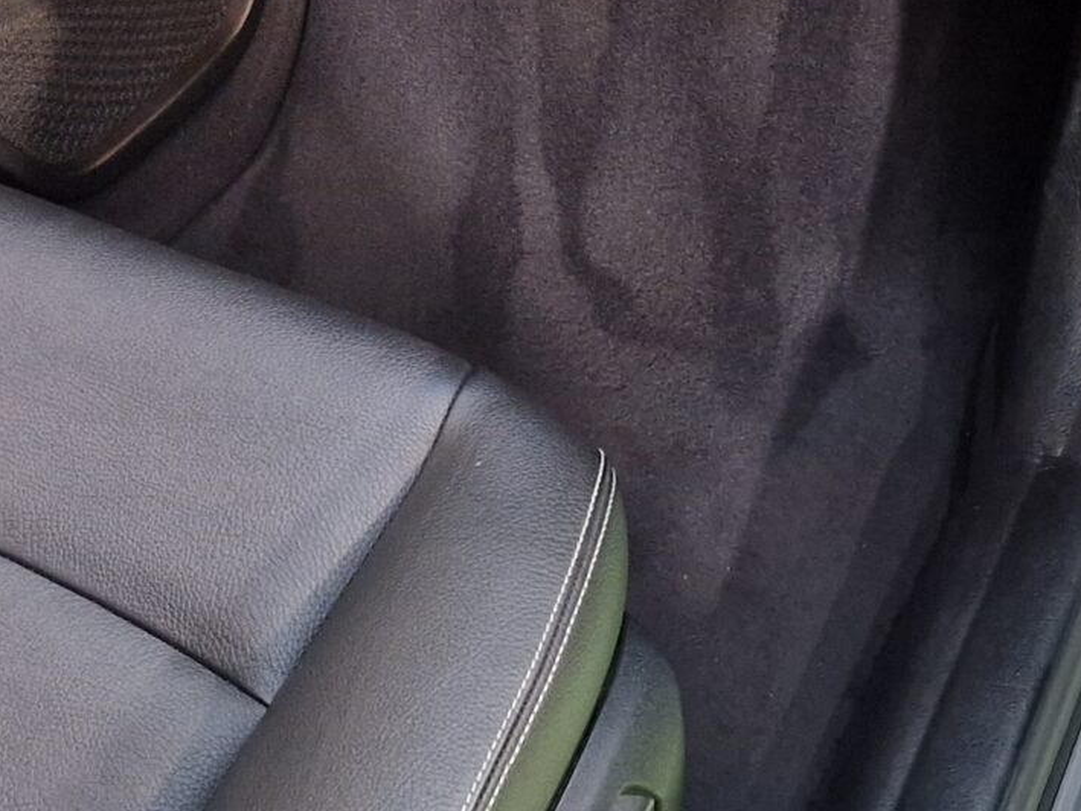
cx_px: 21
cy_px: -116
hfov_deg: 22.7
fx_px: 2592
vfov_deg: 17.1
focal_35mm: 83
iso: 320
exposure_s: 1/33
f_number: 1.8
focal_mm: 6.4
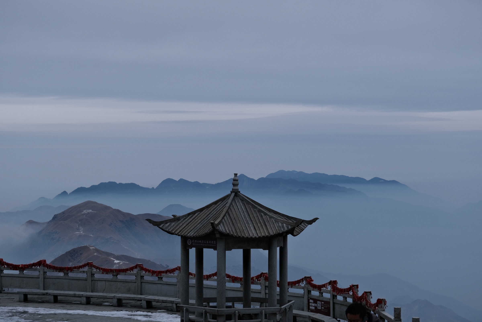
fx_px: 1098
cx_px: 241
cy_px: 161
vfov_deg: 16.7
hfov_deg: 24.8
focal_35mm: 82
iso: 160
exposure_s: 1/420
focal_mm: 54.5
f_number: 5.6
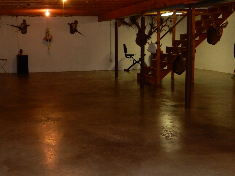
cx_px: 91
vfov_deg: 29.6
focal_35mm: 49
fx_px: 333
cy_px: 74
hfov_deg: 38.7
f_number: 4
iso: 320
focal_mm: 6.4
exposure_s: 1/30
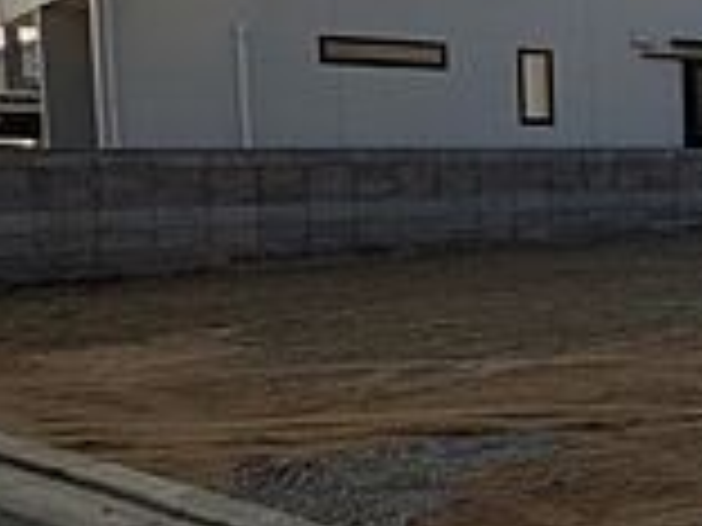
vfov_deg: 27.0
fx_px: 1095
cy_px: 211
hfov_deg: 22.1
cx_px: 1256
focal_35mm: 54
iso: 54
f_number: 2.2
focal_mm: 1.83
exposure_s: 1/8772
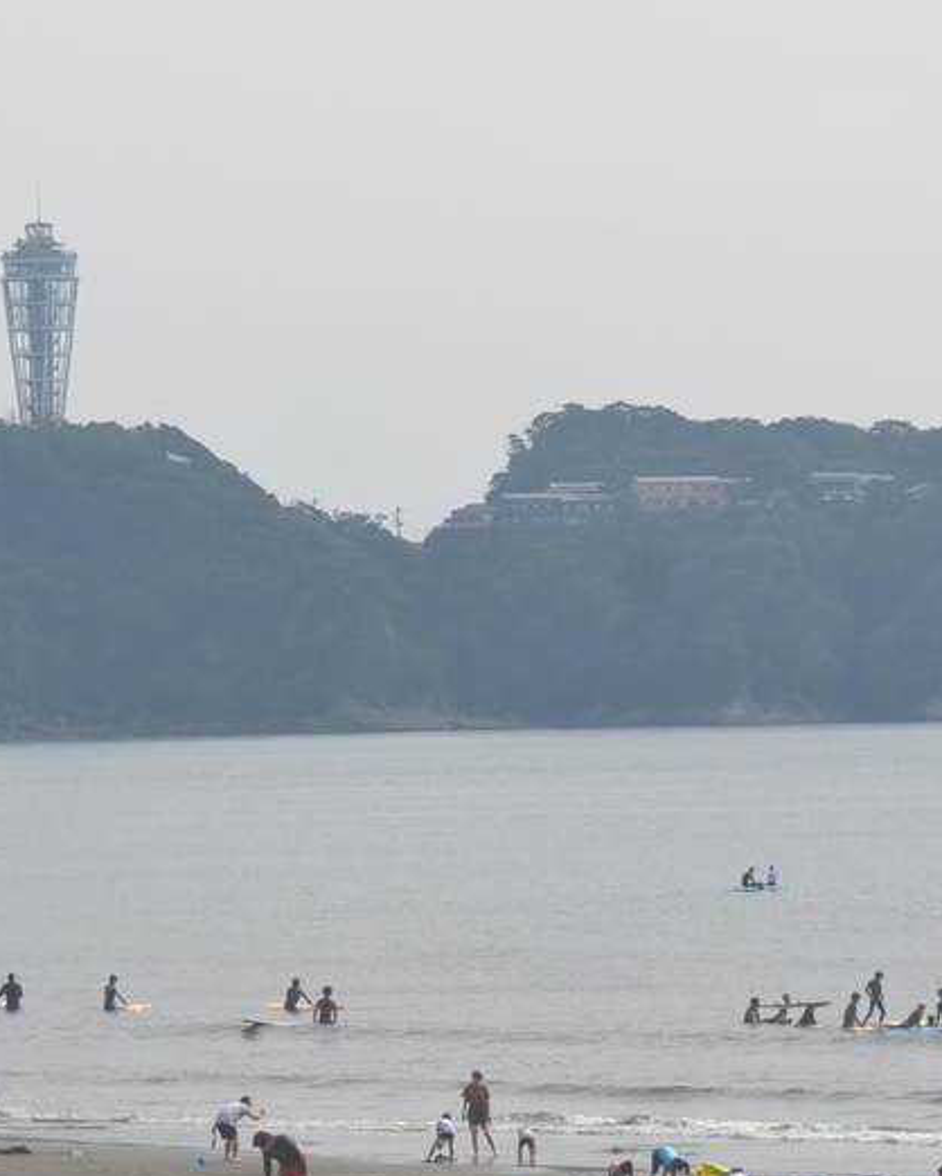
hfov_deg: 6.8
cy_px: 769
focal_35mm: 226
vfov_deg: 8.5
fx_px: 7871
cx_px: -390
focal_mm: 70
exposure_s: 1/1600
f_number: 7.1
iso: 400
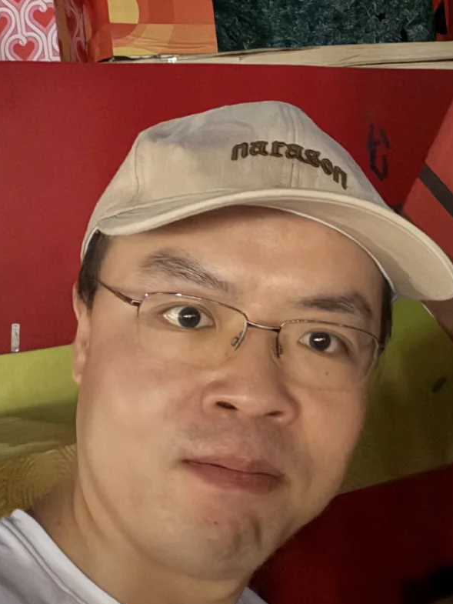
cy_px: 259
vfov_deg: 34.9
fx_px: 959
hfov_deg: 25.9
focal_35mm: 55
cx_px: 388
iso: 2500
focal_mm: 2.71
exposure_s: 1/17
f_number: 1.9
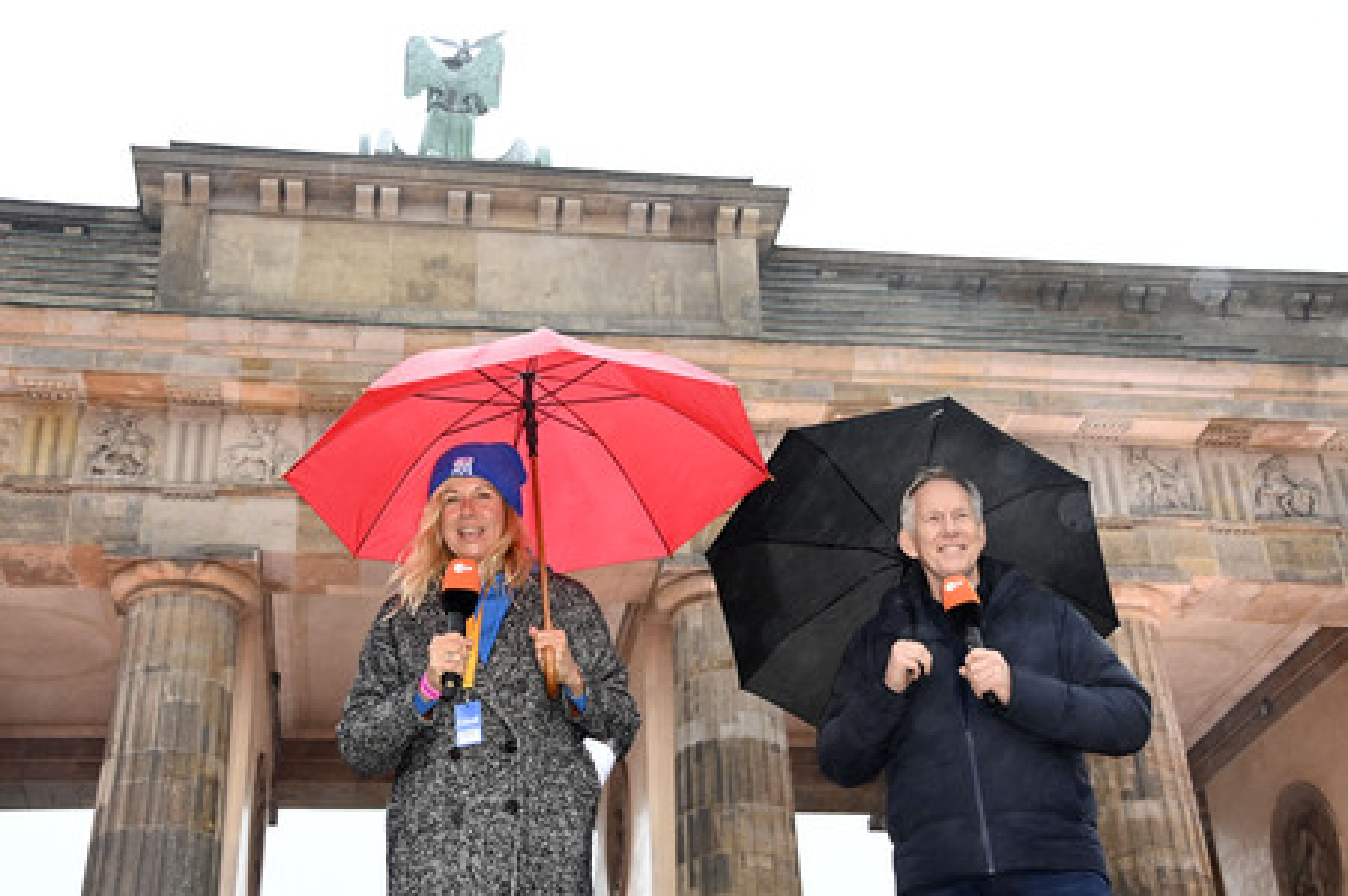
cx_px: 674
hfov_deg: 41.1
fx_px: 1796
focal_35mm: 48
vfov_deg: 28.0
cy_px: 448
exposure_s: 1/200
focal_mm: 48
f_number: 6.3
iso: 2500
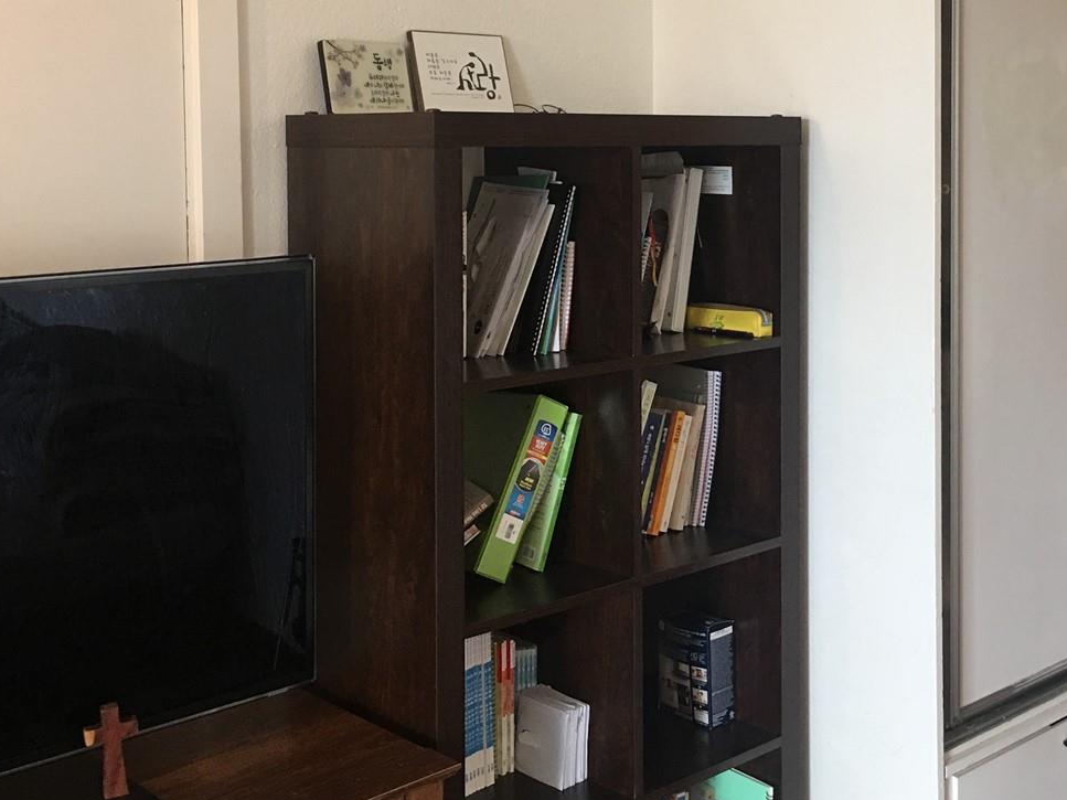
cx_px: 691
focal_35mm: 48
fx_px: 1479
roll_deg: +0.1
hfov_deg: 39.3
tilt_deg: -2.0
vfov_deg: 29.9
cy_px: 221
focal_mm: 4.15
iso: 50
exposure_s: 1/15
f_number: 2.2
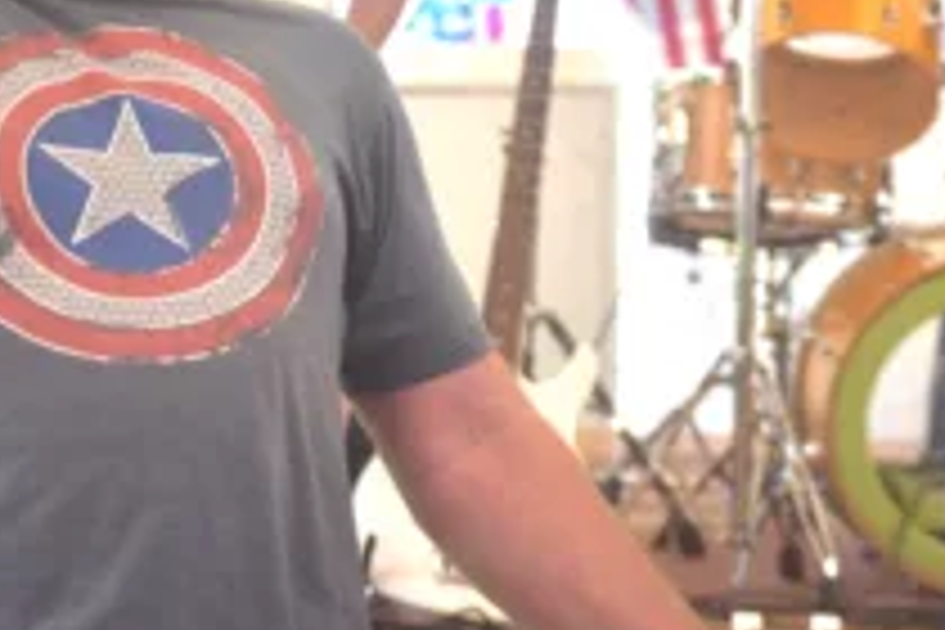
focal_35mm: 177
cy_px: 4
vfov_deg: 7.7
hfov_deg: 11.6
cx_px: 616
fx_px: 4648
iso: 450
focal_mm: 55
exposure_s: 1/250
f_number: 4
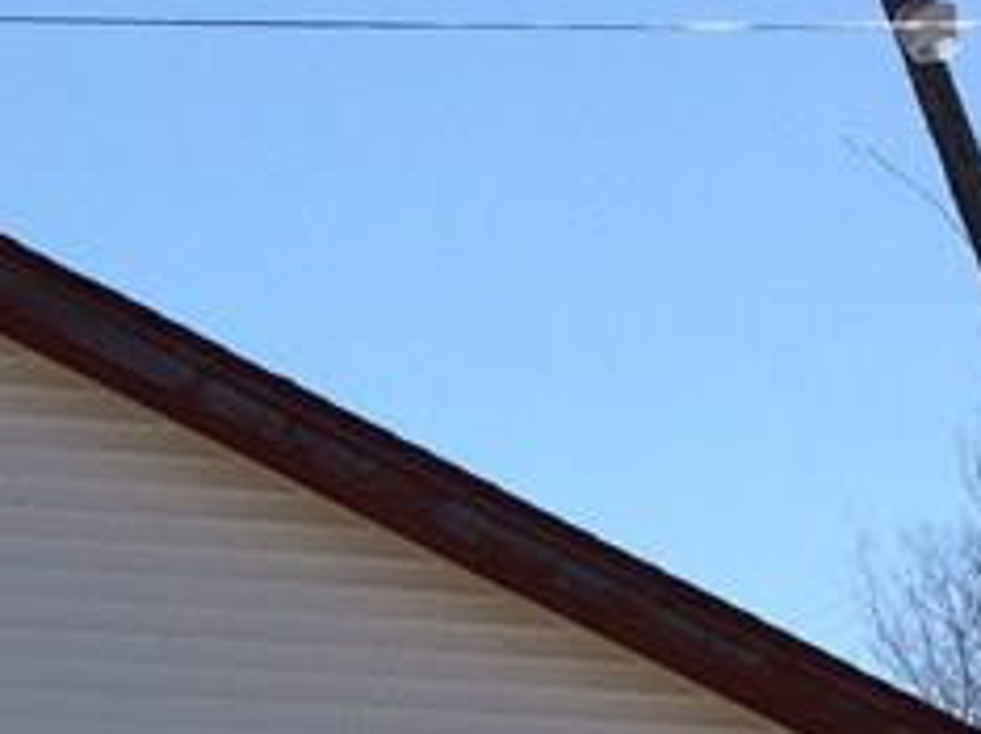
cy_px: 977
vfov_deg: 11.3
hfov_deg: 15.1
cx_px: -134
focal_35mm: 127
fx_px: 3595
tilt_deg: +4.1
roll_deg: -0.8
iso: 32
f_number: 2.2
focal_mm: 4.15
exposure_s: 1/2283
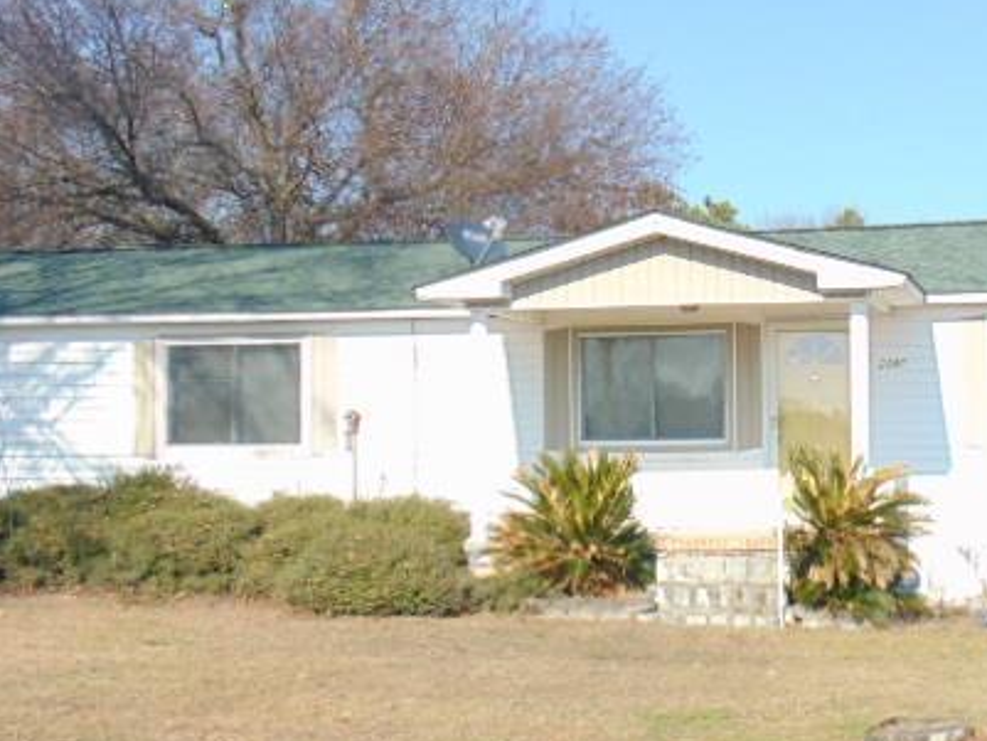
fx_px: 1911
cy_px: 382
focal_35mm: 67
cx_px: 746
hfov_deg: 28.5
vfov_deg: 21.9
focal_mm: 7.6
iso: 400
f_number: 8.7
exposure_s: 1/640
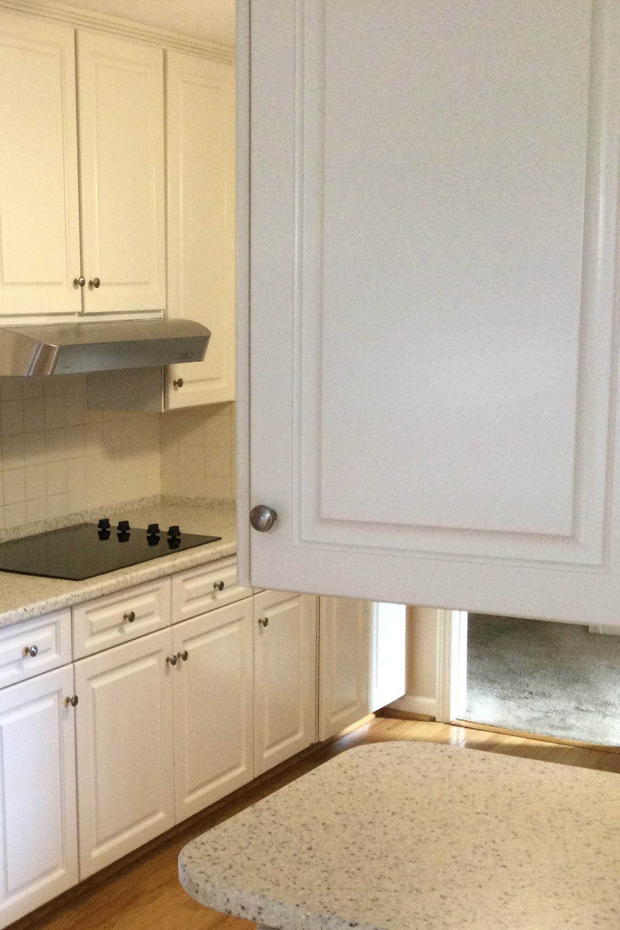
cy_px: 548
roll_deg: +2.3
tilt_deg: -11.9
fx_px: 1317
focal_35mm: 51
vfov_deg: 38.8
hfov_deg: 25.4
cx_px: 30
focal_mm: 3.3
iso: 80
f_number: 2.4
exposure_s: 1/30
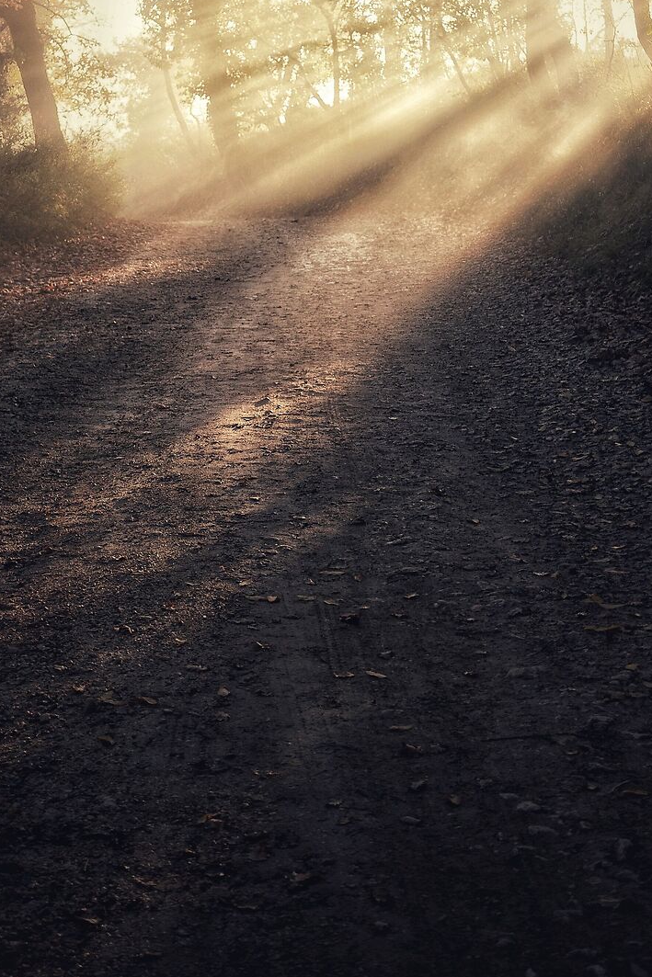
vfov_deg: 24.8
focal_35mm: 79
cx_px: 274
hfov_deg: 17.3
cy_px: 64
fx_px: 2145
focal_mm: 35
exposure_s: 1/320
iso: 100
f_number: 2.8
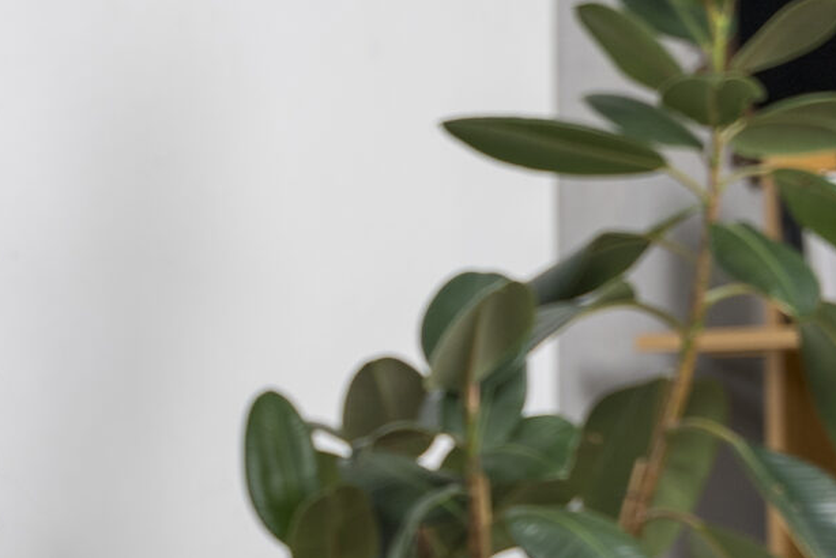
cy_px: 759
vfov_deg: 6.8
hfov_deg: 9.9
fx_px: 4646
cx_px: -519
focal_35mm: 200
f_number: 2.8
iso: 250
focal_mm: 48
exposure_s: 1/160
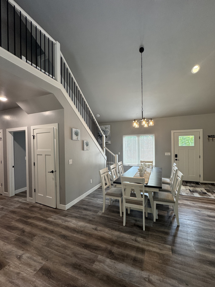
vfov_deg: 98.2
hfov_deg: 81.7
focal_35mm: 15
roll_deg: +1.0
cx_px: 111
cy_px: 146
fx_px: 124
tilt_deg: +0.4
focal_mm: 2.22
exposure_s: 1/120
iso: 200
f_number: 2.2
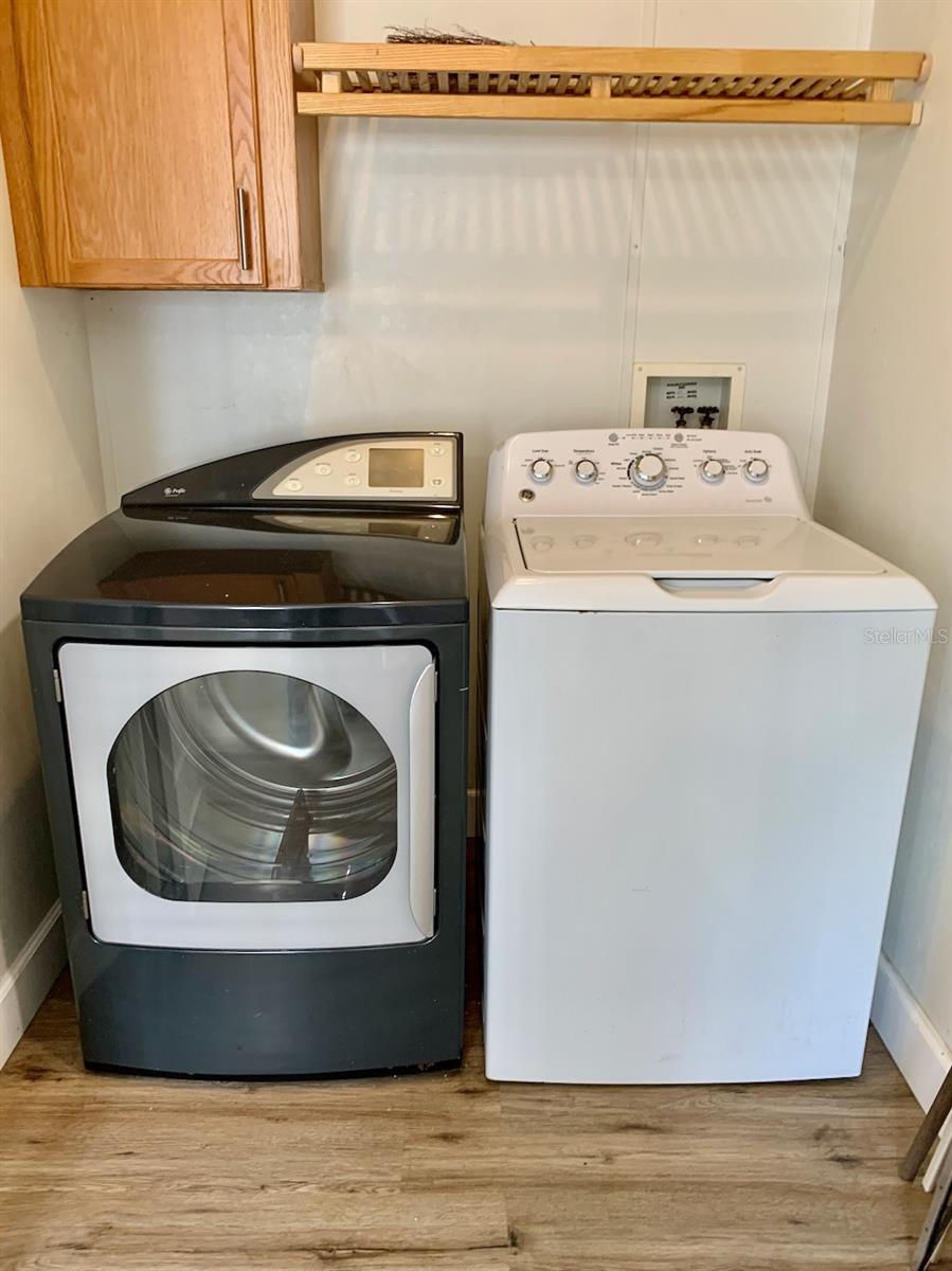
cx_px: 476
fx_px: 954
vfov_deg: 67.3
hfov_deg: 53.0
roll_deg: +1.0
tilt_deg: -18.9
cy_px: 636
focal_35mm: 26
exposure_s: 1/60
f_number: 1.8
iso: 125
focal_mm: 4.25
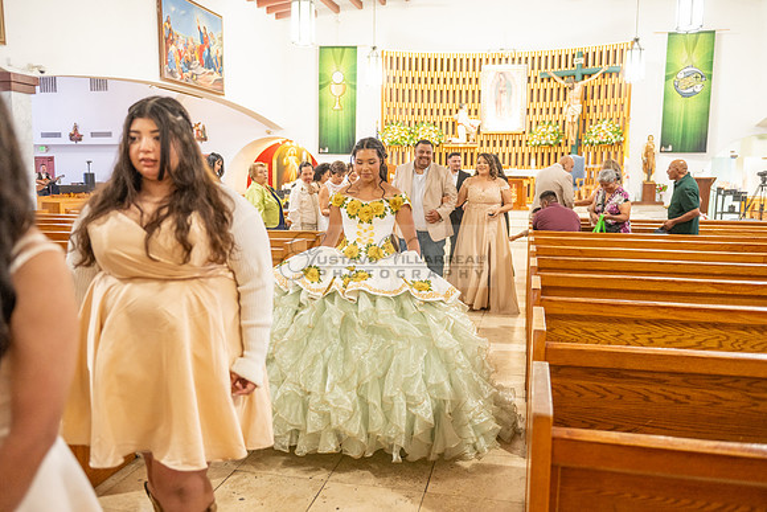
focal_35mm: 31
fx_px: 661
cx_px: 384
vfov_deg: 42.3
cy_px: 256
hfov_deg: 60.3
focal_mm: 31
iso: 1600
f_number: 2.8
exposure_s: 1/100
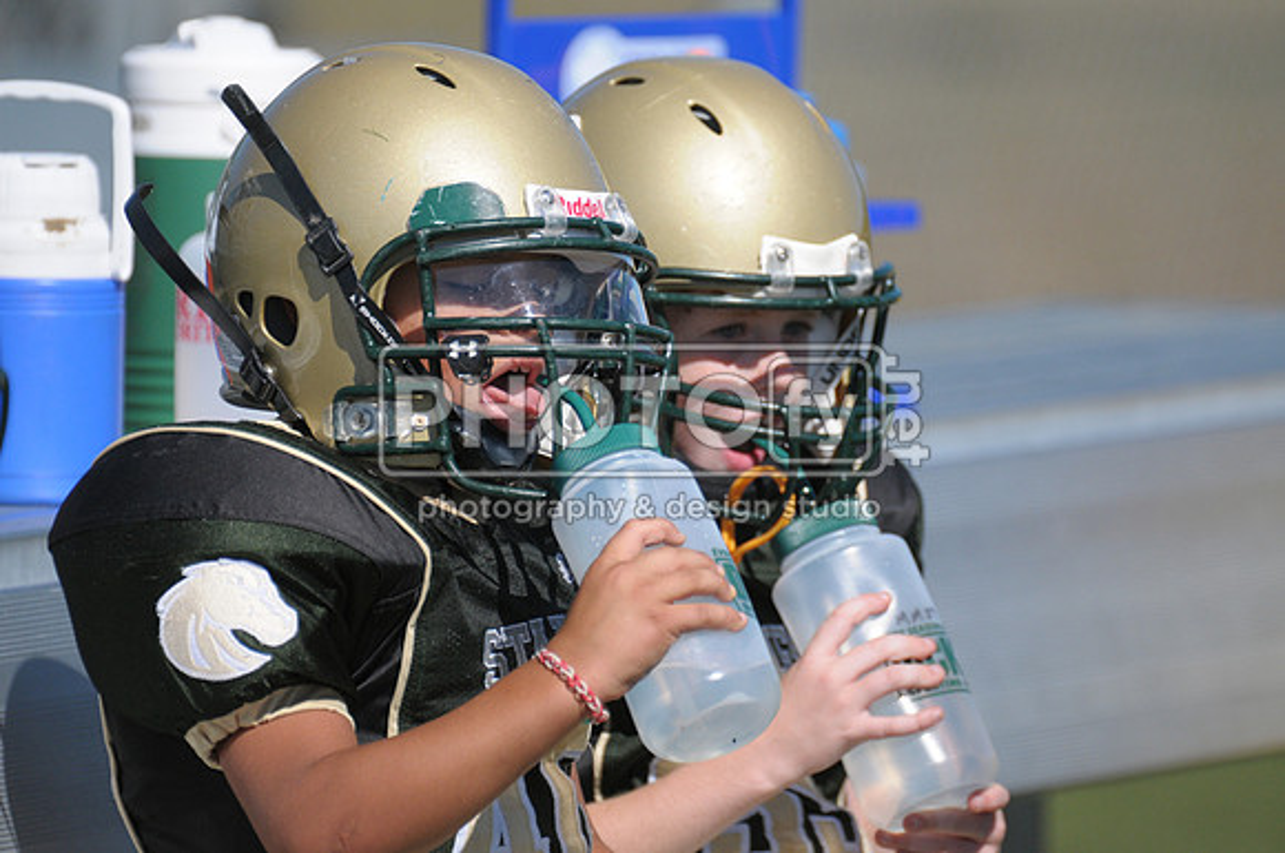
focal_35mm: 600
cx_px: 642
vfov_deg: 2.3
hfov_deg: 3.4
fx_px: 21387
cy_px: 426
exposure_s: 1/5000
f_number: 4
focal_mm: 400
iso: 640
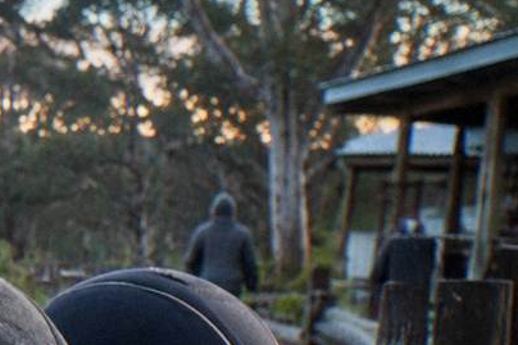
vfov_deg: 9.1
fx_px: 2143
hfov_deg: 13.0
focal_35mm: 149
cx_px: -273
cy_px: 394
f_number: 9
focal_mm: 47
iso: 6400
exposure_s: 1/25
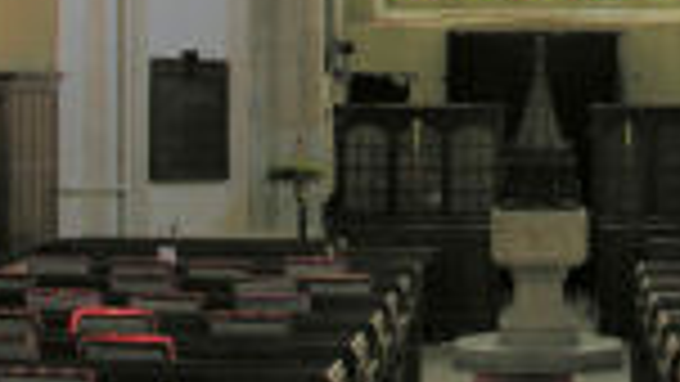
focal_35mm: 116
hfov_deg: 18.3
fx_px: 2092
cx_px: 534
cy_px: -45
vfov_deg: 10.3
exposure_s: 1/15.8
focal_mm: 8.9
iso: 50
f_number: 2.8
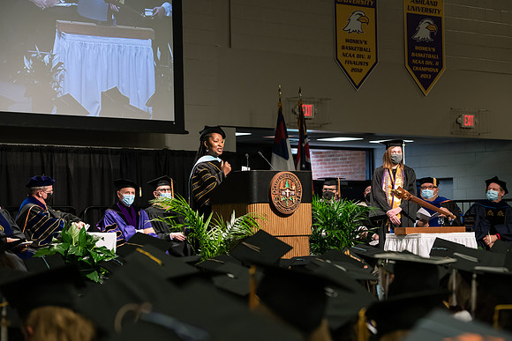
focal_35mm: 105
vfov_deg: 13.0
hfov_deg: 19.5
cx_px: 256
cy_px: 170
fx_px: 1494
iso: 1600
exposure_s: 1/200
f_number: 5
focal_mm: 105
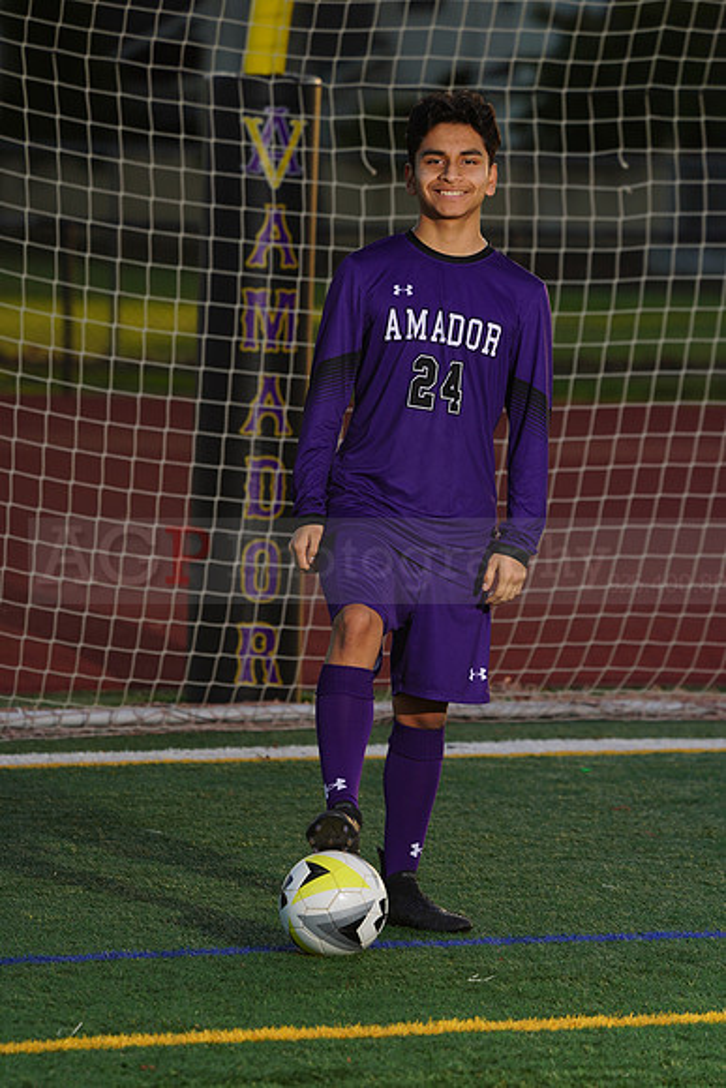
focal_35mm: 271
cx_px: 363
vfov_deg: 7.6
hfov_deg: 5.1
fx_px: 8192
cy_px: 544
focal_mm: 271
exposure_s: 1/200
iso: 100
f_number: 7.1
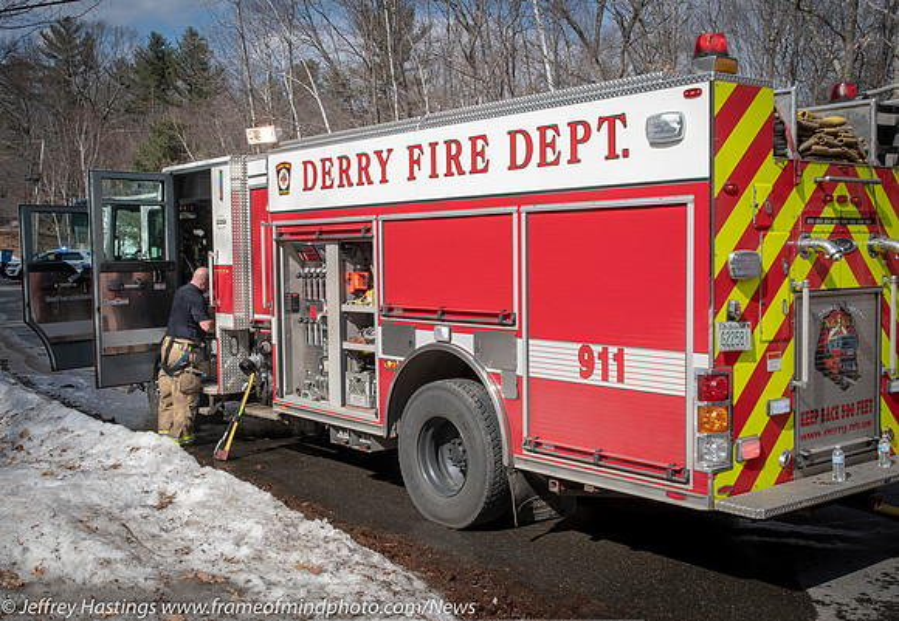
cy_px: 306
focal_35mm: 40
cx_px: 427
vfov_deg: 34.5
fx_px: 1001
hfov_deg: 48.4
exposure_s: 1/1250
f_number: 9
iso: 640
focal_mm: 22
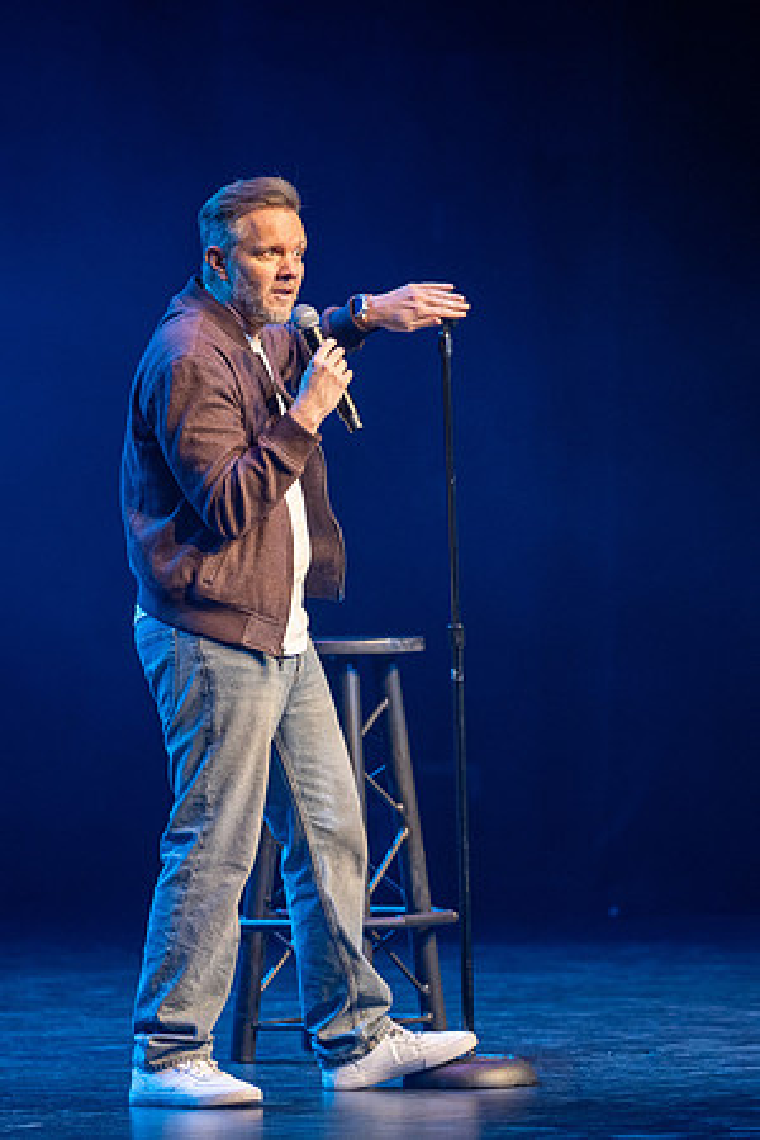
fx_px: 10142
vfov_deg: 6.4
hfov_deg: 4.3
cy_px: 609
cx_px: 424
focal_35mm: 320
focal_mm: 200
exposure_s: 1/160
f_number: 2.8
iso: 640
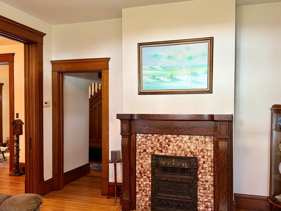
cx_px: 150
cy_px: 112
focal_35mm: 31
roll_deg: -0.4
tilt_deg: -0.7
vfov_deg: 45.4
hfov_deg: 58.3
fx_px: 252
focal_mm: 6.76
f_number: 1.78
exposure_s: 1/60
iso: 160
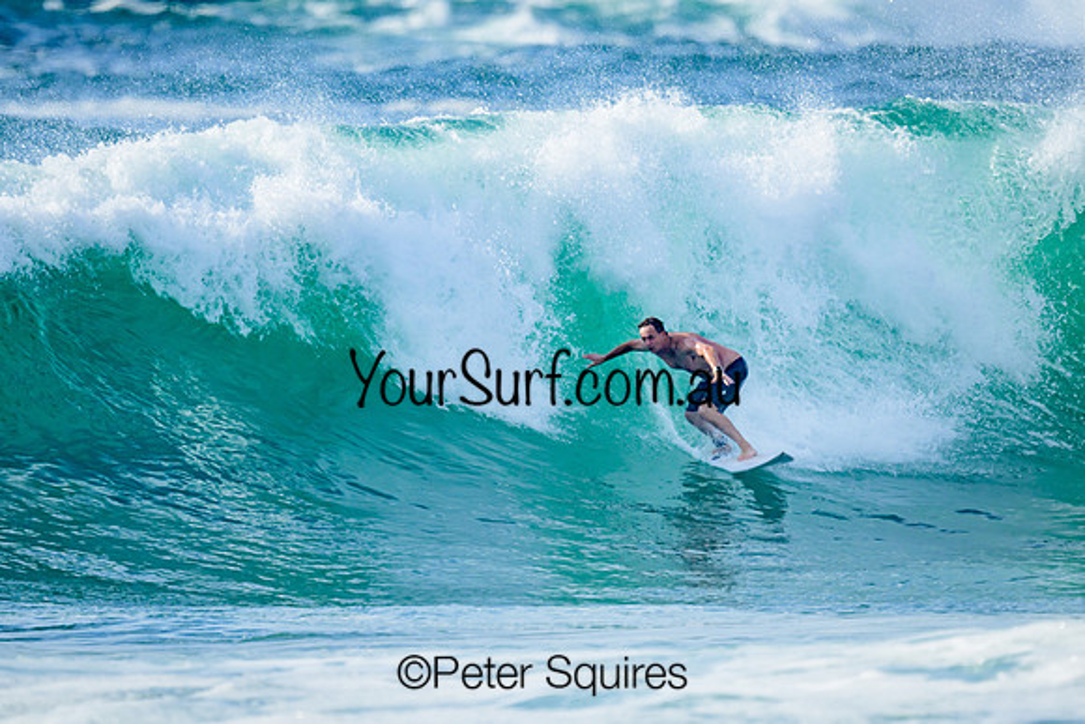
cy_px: 363
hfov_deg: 1.9
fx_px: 33142
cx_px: 601
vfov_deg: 1.3
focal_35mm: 1099
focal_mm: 800
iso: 320
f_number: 6.3
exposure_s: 1/2500
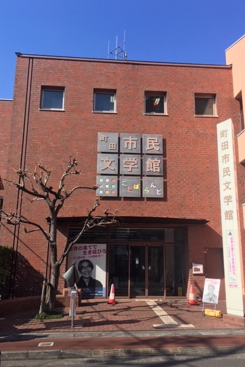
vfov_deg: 60.3
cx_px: 128
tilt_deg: +9.2
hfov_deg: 42.3
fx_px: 317
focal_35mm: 31
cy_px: 181
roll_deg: -2.2
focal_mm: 4.15
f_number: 2.2
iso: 25
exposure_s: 1/1115
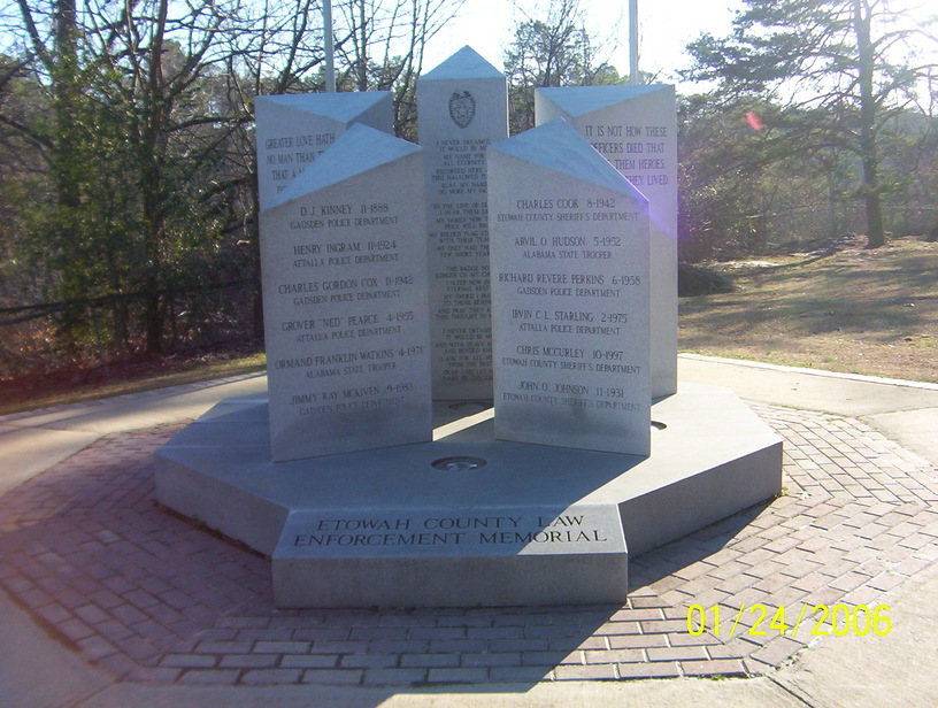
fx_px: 978
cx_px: 469
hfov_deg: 51.2
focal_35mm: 36
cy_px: 354
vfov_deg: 39.8
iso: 100
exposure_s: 1/662
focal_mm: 5.54
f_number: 2.76
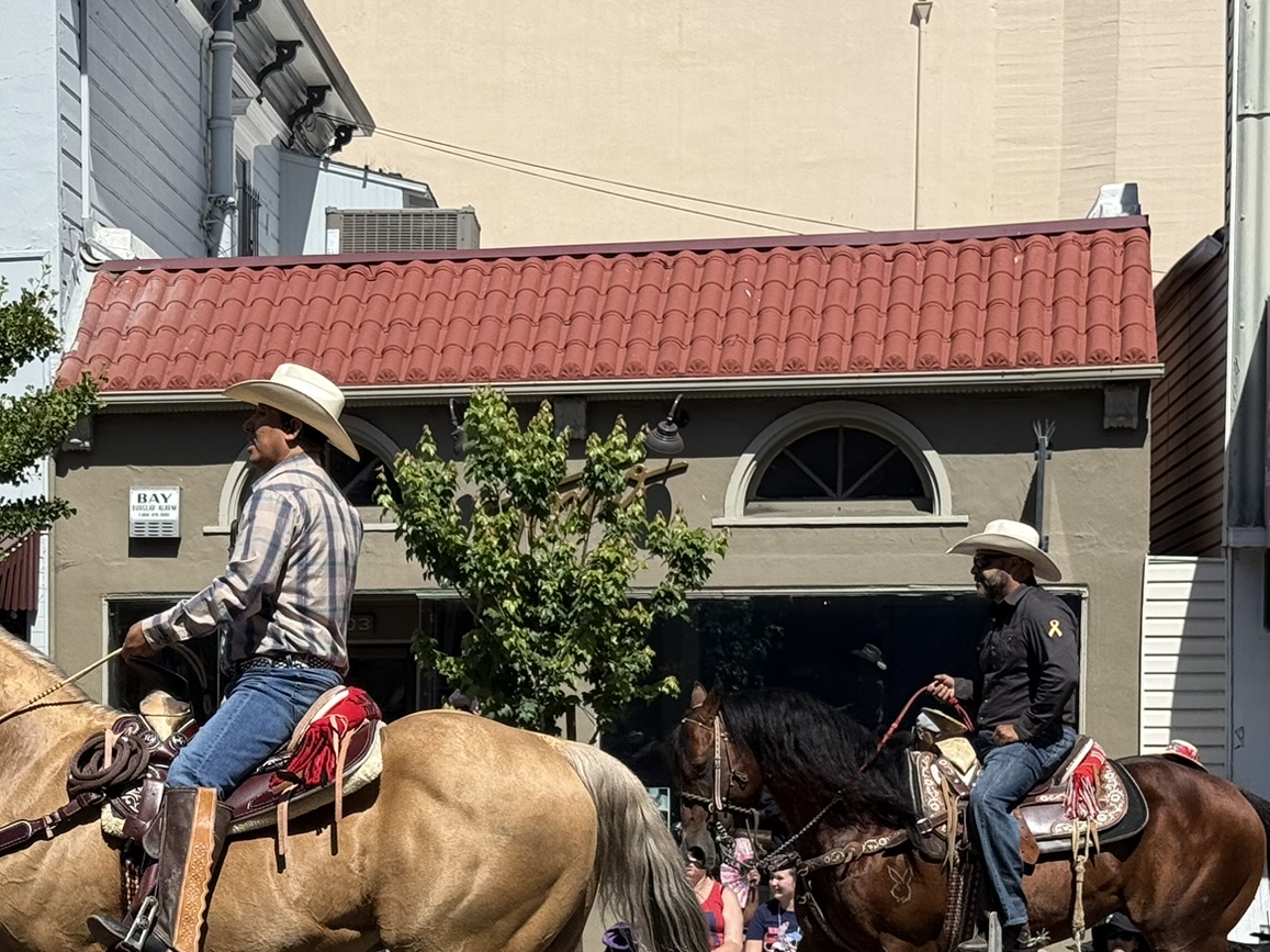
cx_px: 270
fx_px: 3118
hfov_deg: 22.7
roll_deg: -0.4
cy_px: 840
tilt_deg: -2.5
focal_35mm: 85
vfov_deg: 17.1
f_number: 1.78
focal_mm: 6.76
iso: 64
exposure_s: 1/5208
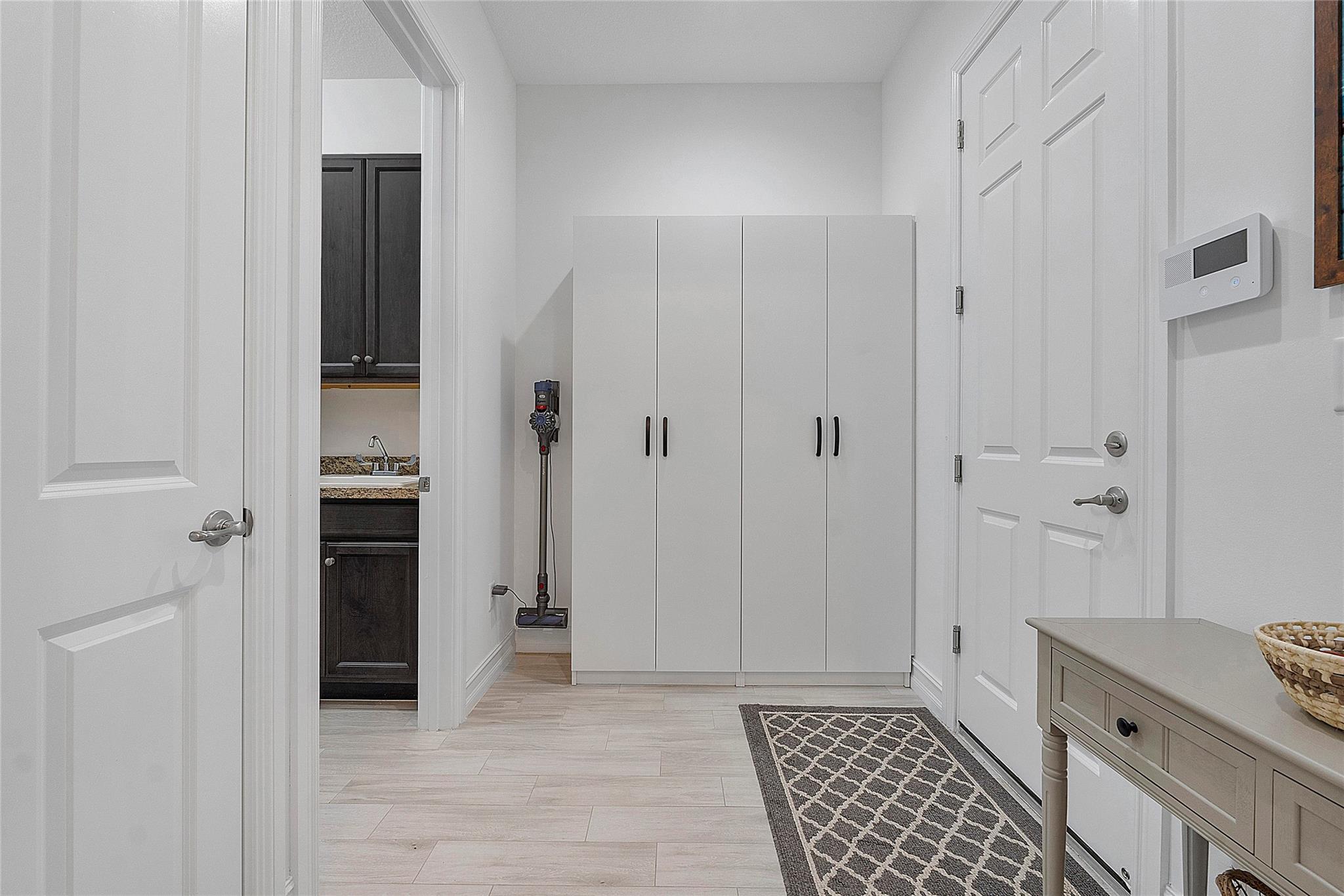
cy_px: 448
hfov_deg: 100.4
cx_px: 672
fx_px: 560
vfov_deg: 77.3
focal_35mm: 15
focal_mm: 10
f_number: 9
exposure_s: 1/8
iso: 250
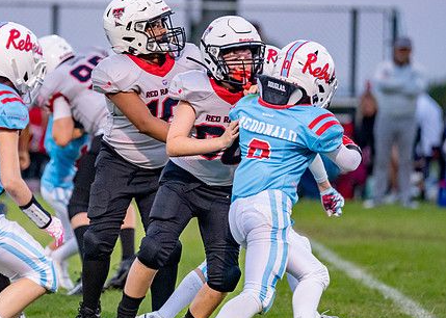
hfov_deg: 5.1
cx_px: 116
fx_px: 4988
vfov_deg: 3.7
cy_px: 139
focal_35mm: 394
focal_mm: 200
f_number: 2.8
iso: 2500
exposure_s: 1/1000
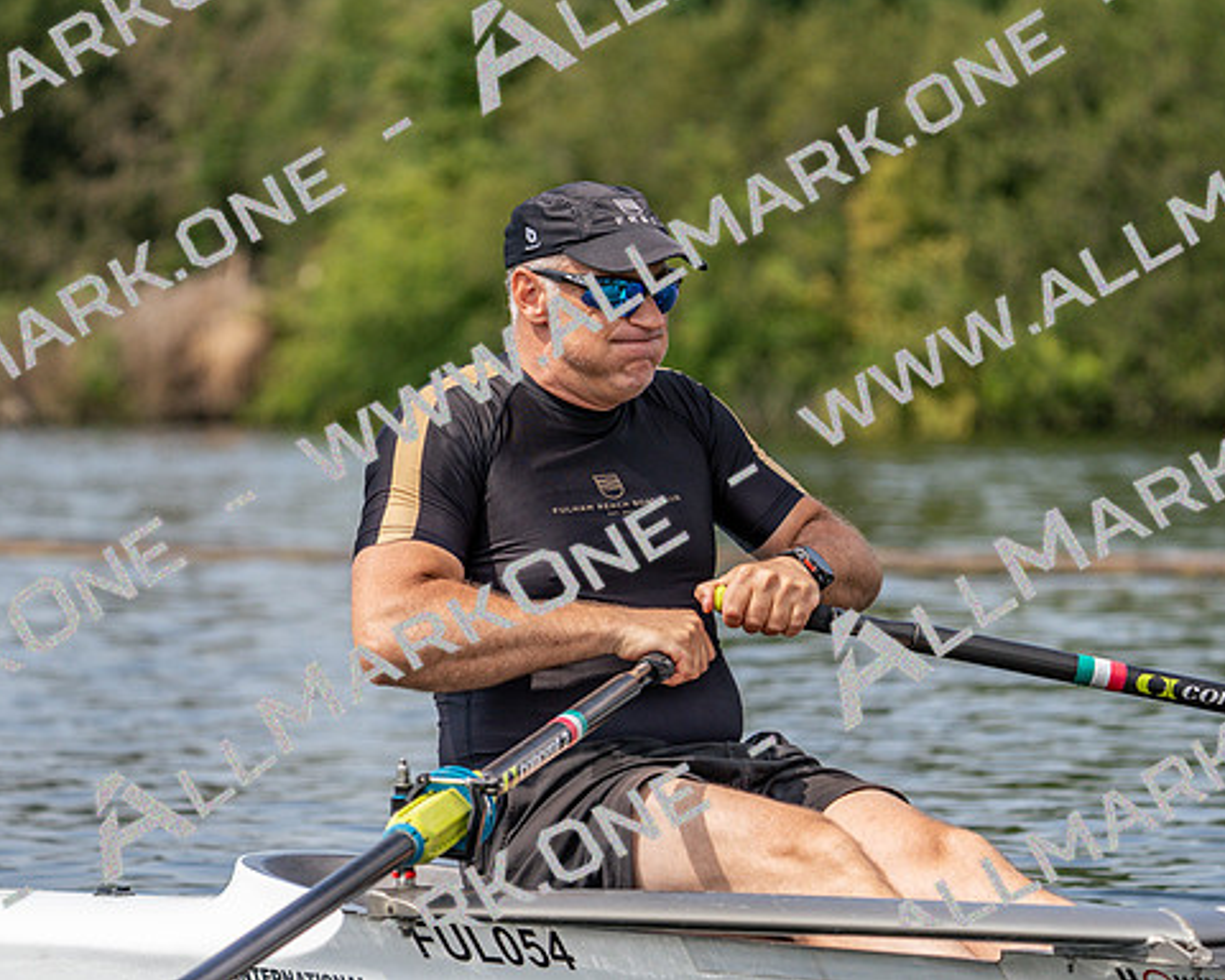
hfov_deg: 8.5
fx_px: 8230
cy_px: 489
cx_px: 612
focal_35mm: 227
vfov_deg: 6.8
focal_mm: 200
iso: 320
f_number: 5.6
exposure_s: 1/1600
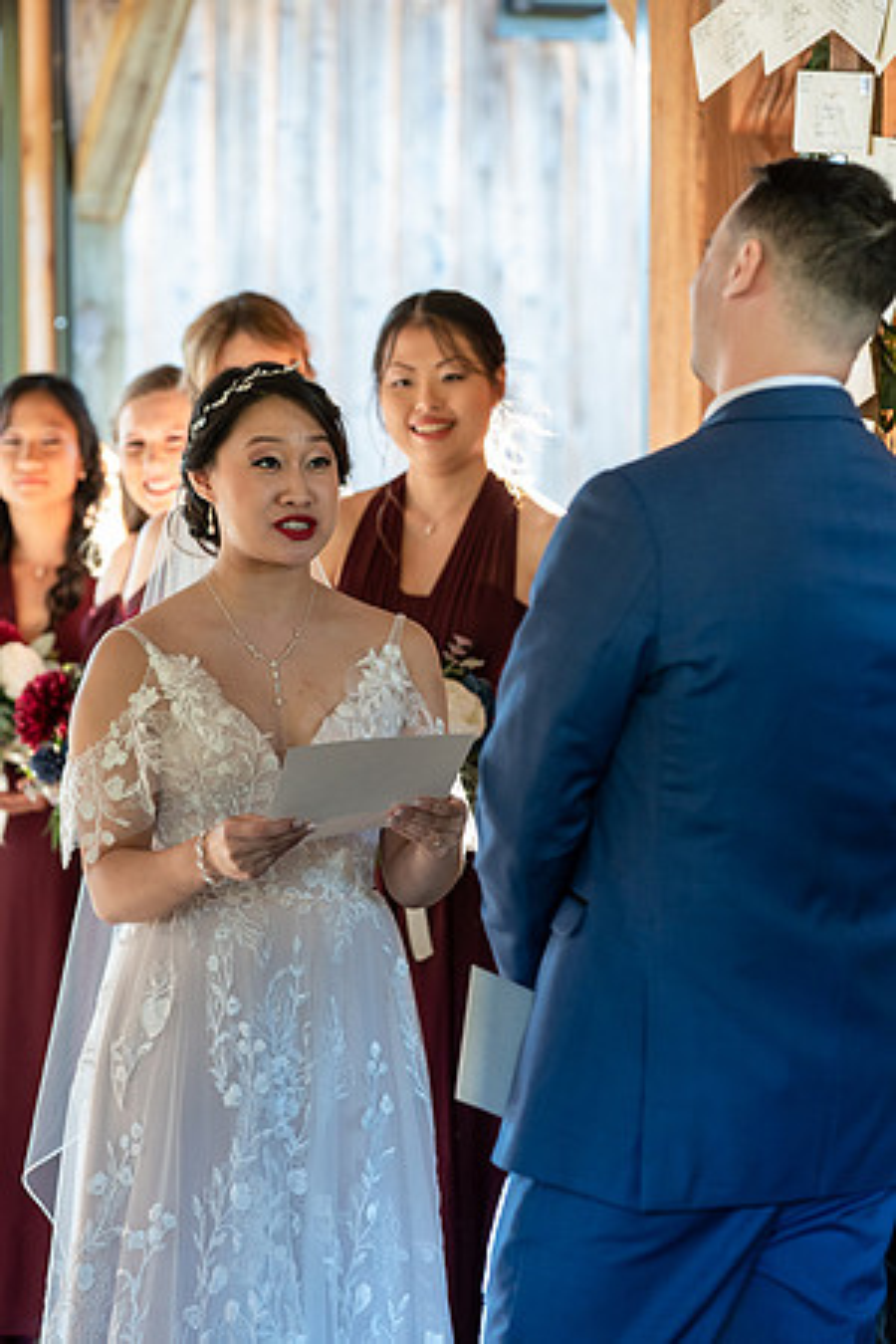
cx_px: 448
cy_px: 672
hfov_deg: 11.4
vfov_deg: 17.1
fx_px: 4480
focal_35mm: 120
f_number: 4
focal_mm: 120
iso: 2000
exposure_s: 1/200
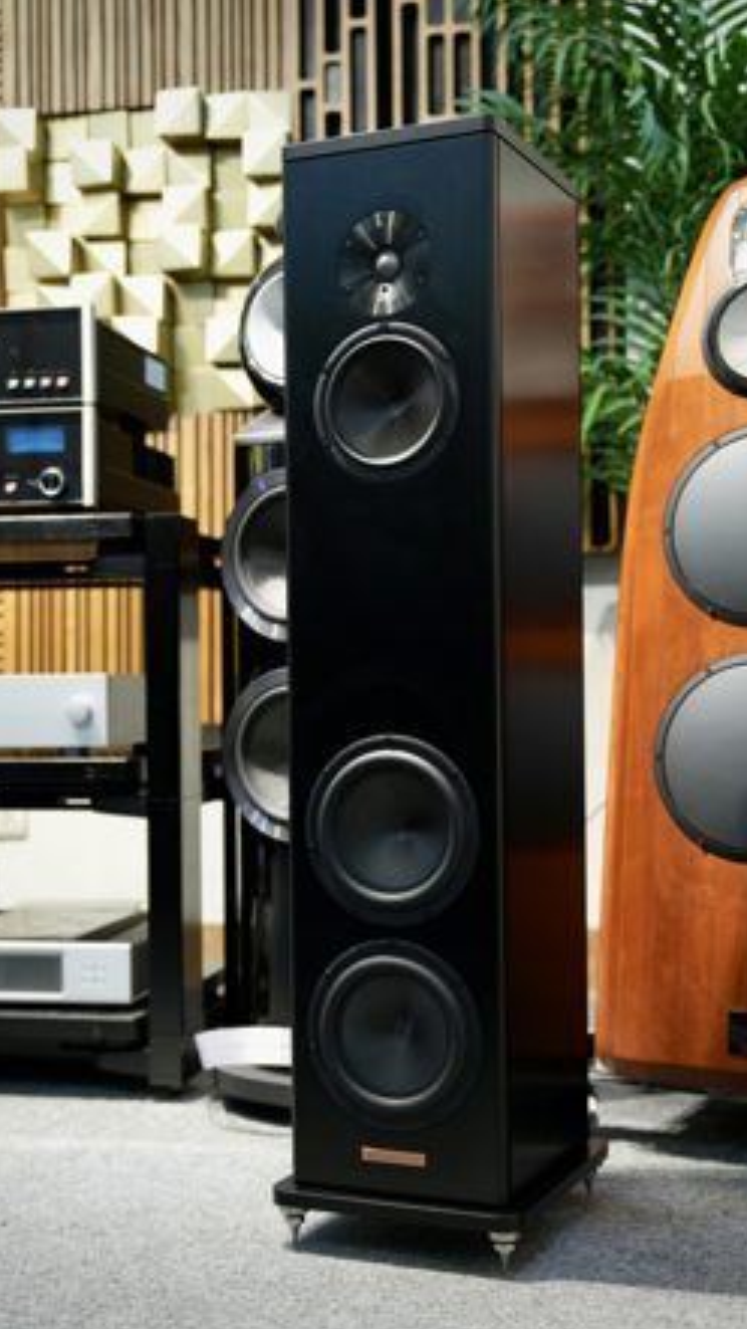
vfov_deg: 43.7
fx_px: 1655
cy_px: 675
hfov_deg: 25.4
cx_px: 389
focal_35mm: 47
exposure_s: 1/50
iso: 1000
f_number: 3.2
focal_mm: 44
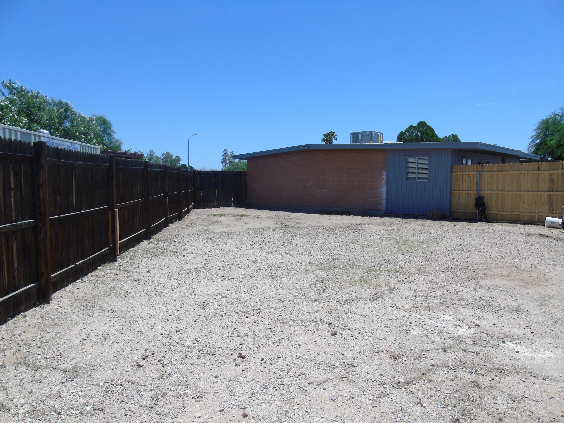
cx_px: 282
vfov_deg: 54.9
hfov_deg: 69.4
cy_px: 212
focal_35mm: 25
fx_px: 407
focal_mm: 4.4
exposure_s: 1/1000
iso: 80
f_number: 3.8
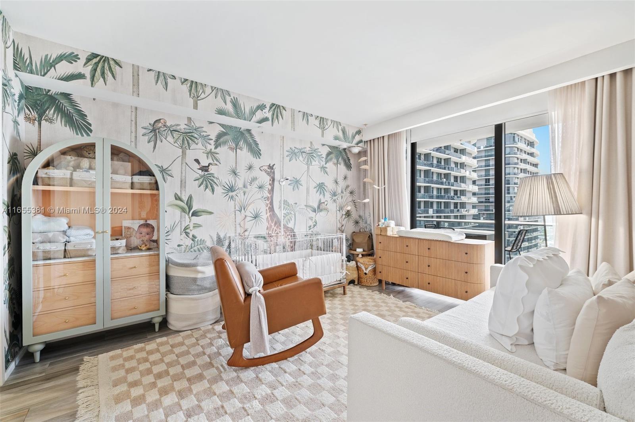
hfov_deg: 104.3
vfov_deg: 81.1
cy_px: 211
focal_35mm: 14
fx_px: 247
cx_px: 318
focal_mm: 14
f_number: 8
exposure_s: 1/3
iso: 200
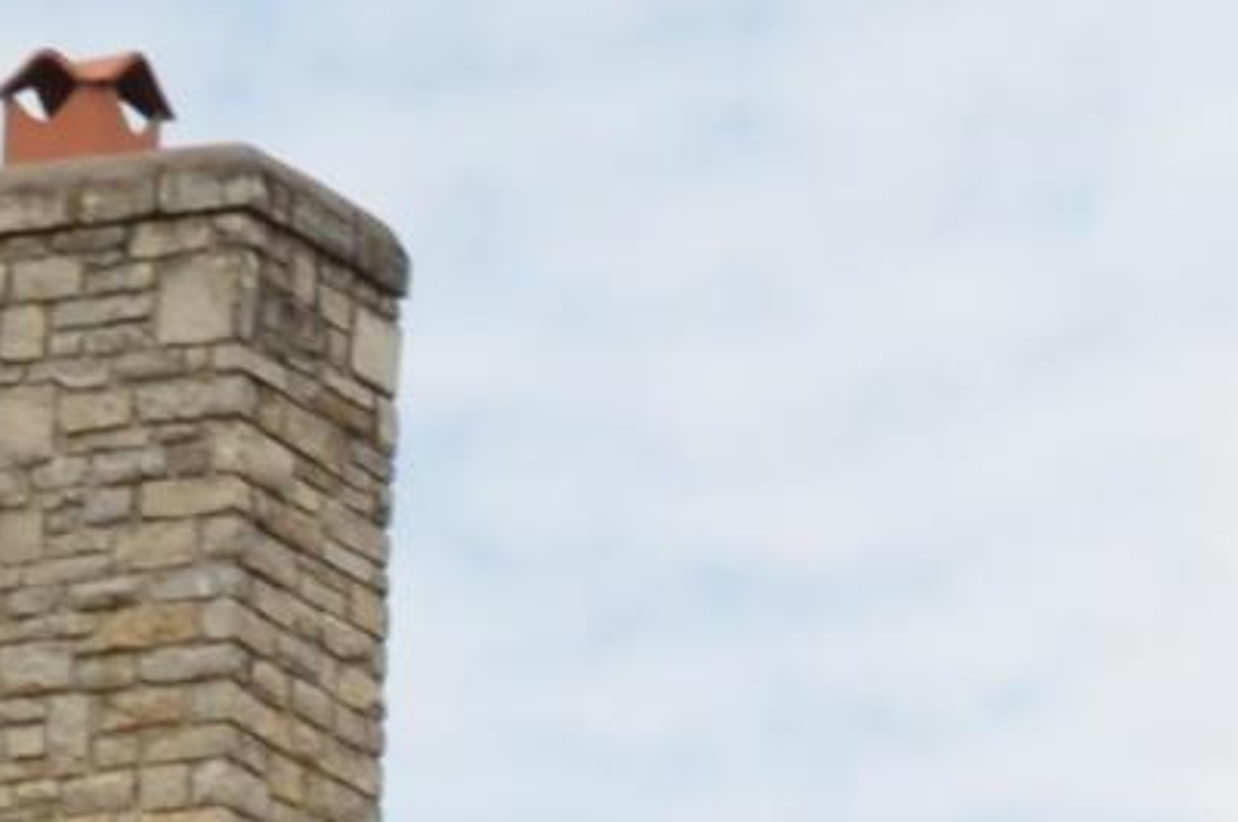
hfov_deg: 7.1
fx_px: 9236
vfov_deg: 5.0
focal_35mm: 269
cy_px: 1874
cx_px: 3118
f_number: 8
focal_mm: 24
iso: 100
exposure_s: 1/200
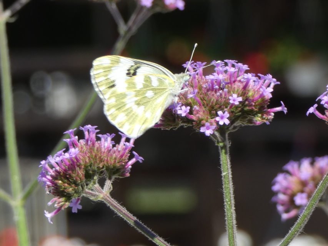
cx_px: 164
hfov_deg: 8.9
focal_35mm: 223
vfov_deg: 6.7
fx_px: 2113
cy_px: 123
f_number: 5.5
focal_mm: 39.9
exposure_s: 1/80
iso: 80
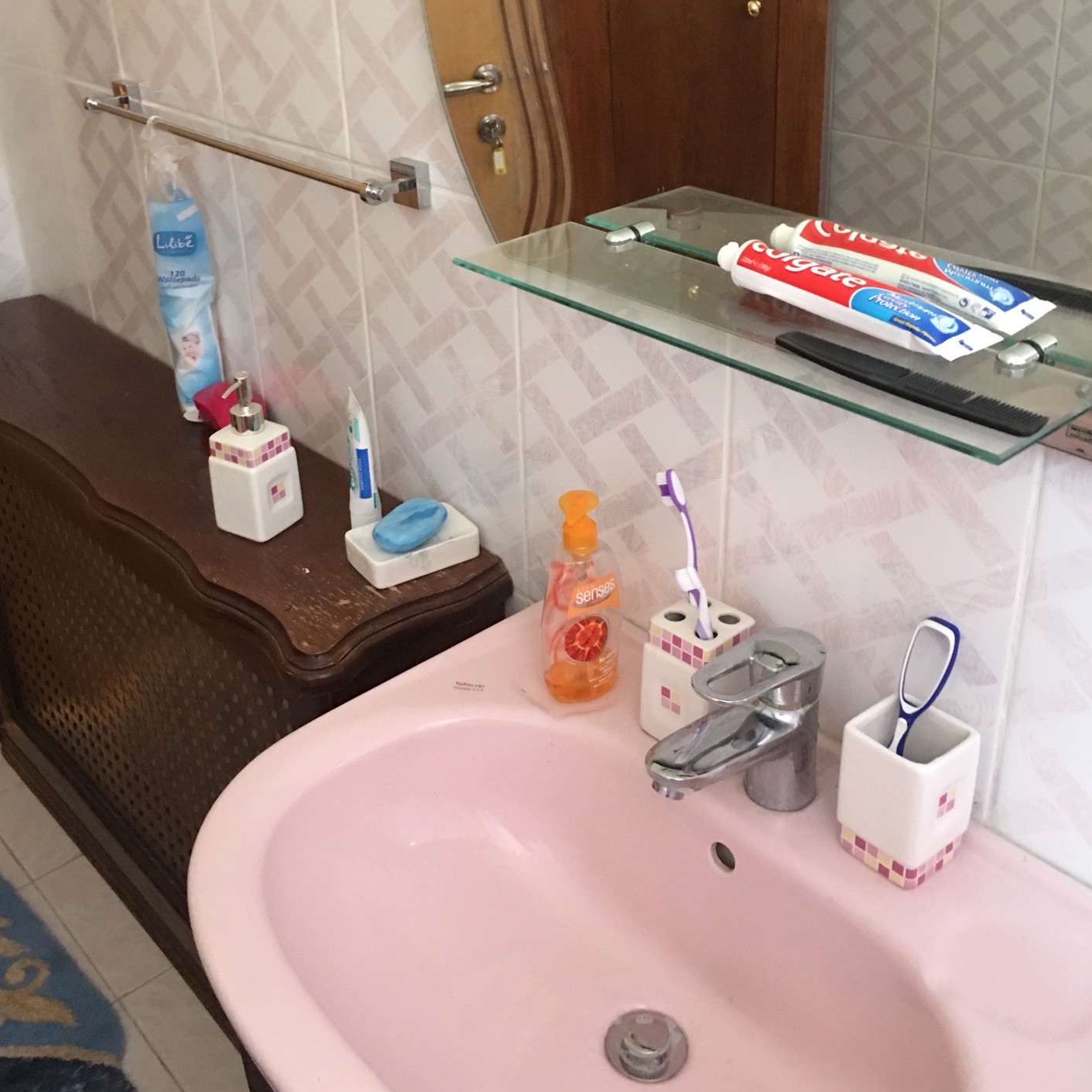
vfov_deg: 46.9
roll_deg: -0.2
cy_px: 418
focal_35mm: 35
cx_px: 539
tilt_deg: -23.5
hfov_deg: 47.2
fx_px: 1249
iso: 160
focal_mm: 4.15
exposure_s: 1/8
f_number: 2.2
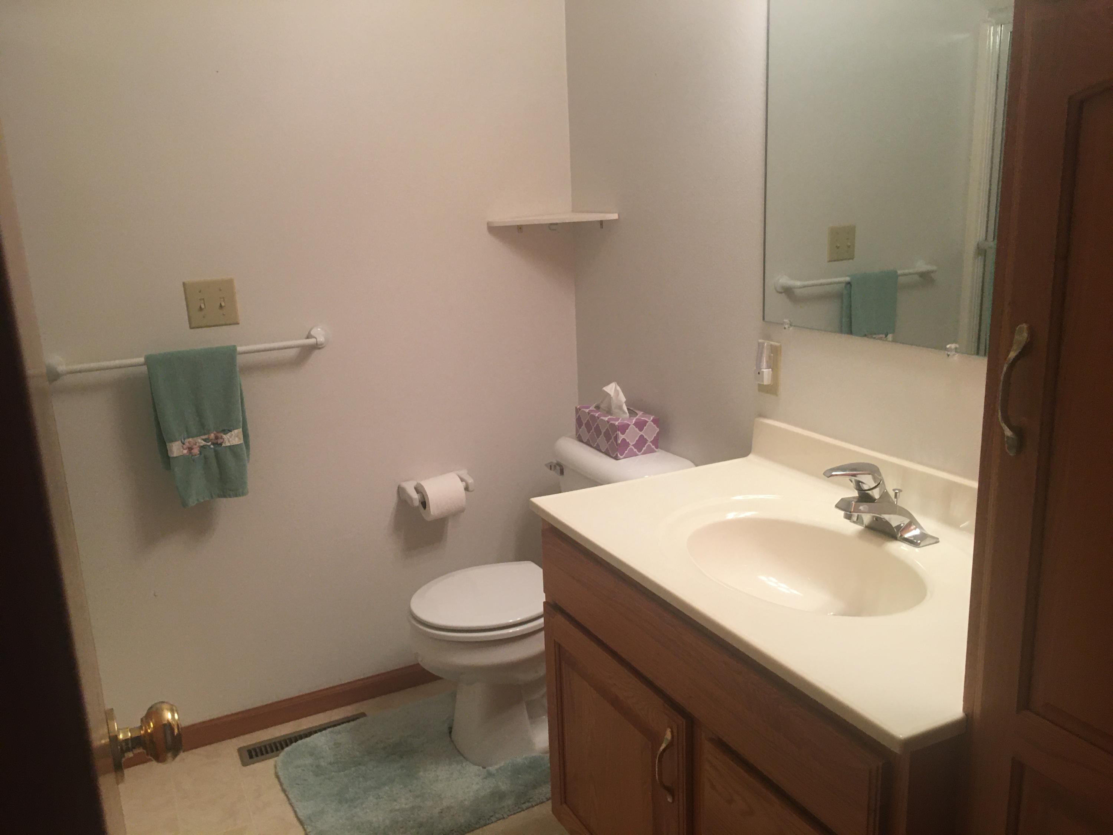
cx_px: 556
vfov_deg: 48.2
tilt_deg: -15.6
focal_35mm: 29
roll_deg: +0.1
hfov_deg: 61.7
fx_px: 932
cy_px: 418
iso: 40
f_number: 2.2
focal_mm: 4.15
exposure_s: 1/30
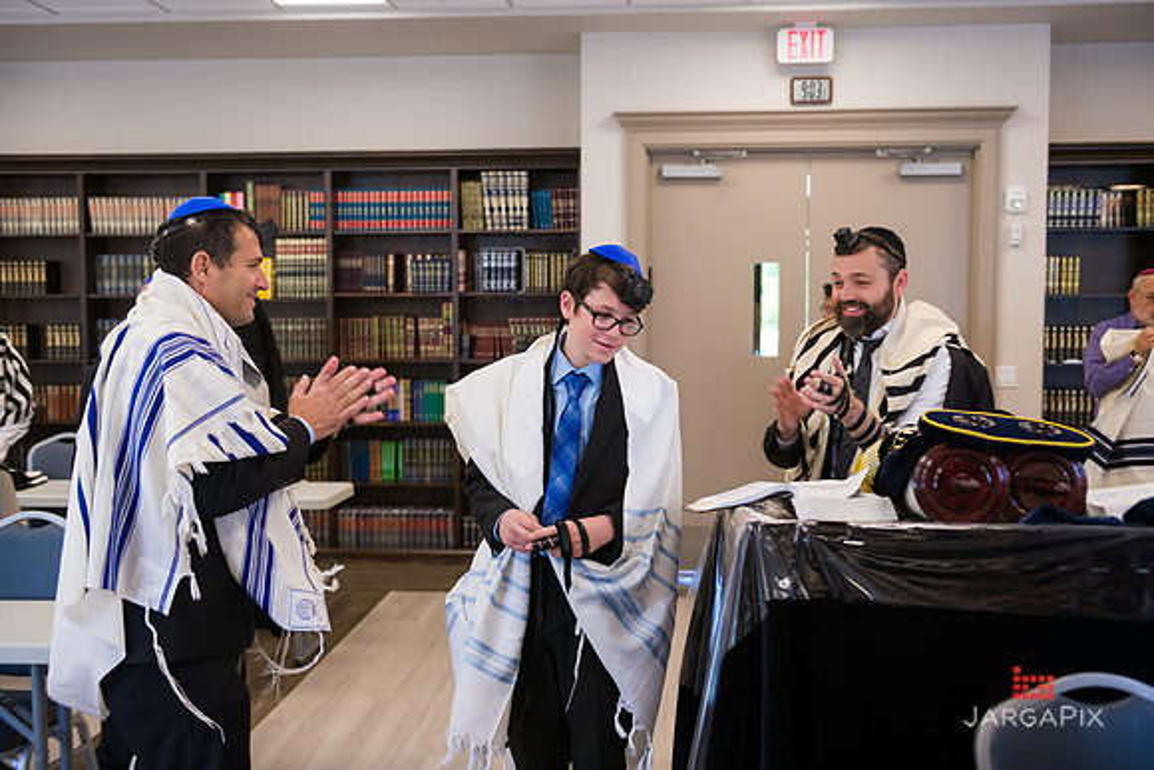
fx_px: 1347
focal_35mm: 42
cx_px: 577
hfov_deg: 46.4
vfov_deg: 31.9
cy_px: 385
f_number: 3.2
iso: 400
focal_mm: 42
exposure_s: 1/125
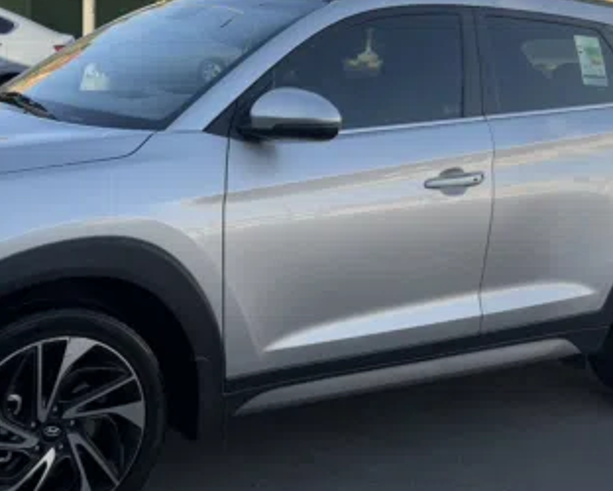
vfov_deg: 31.2
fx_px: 871
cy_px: 165
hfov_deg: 38.3
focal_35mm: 48
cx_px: 196
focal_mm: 6.76
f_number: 1.78
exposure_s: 1/2000
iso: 80
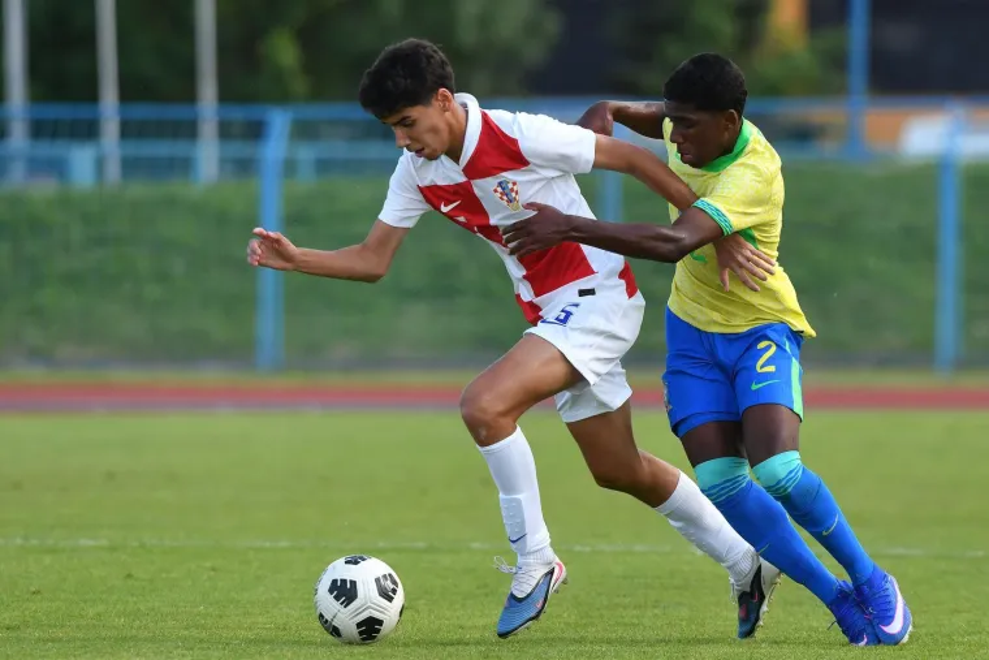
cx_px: 494
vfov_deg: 3.9
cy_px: 330
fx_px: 9616
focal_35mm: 350
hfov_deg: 5.9
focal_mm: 350
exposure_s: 1/1600
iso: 720
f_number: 5
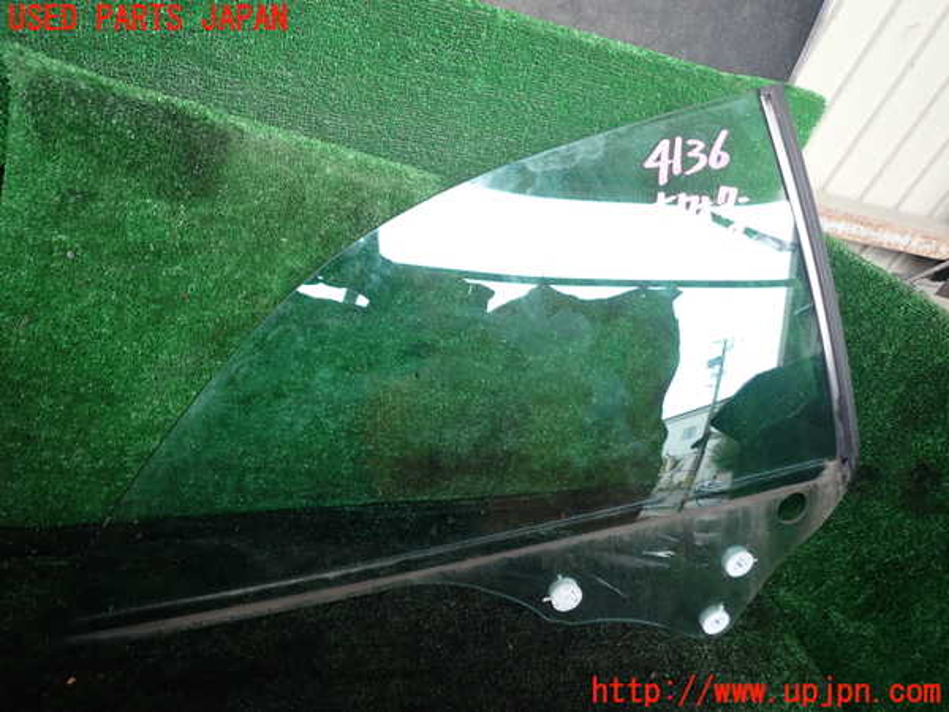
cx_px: 474
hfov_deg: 69.4
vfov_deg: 54.9
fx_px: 685
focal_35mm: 25
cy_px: 356
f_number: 2
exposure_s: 1/60
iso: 125
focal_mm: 4.5
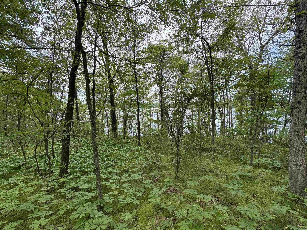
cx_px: 154
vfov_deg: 85.7
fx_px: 124
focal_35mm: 14
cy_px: 115
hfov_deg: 102.1
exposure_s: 1/329
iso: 40
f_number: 2.2
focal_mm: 2.22
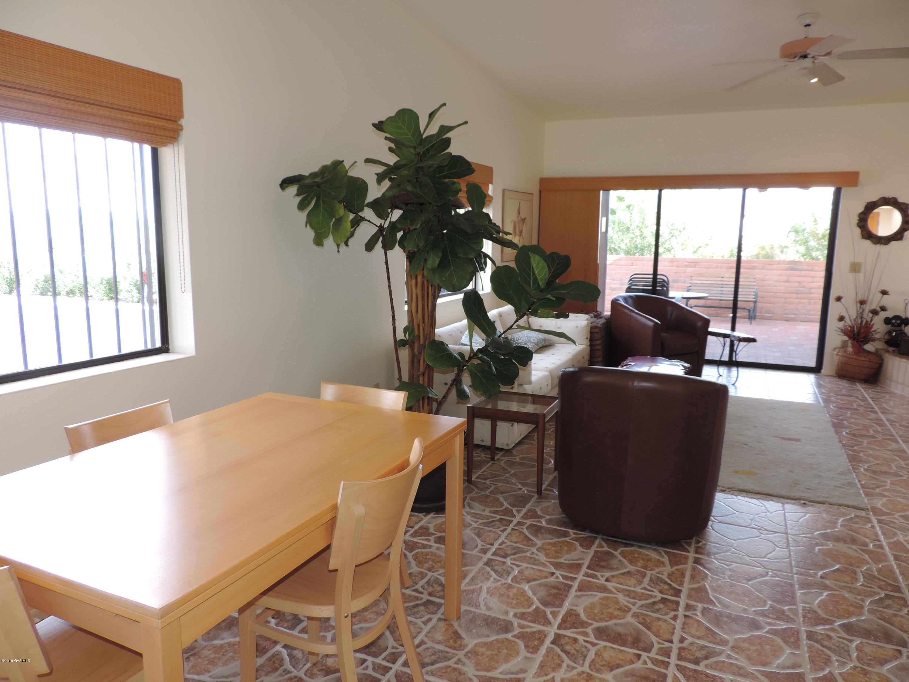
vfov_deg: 56.8
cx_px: 454
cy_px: 341
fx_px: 630
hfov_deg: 71.6
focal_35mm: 24
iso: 80
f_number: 3
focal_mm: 4.3
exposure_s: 1/50
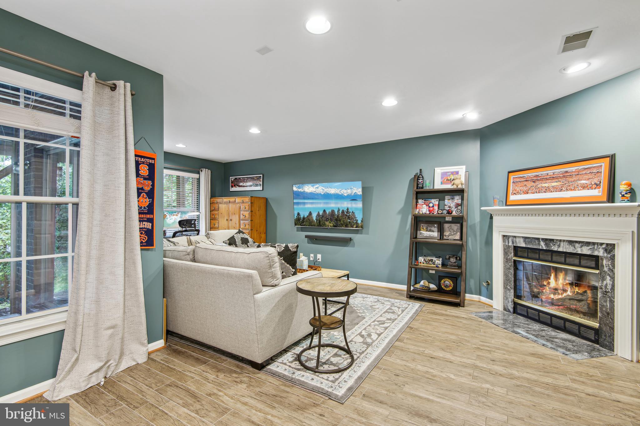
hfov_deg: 96.7
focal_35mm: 16
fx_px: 284
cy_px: 213
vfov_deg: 73.7
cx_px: 320
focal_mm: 16
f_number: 8
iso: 200
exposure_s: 1.6
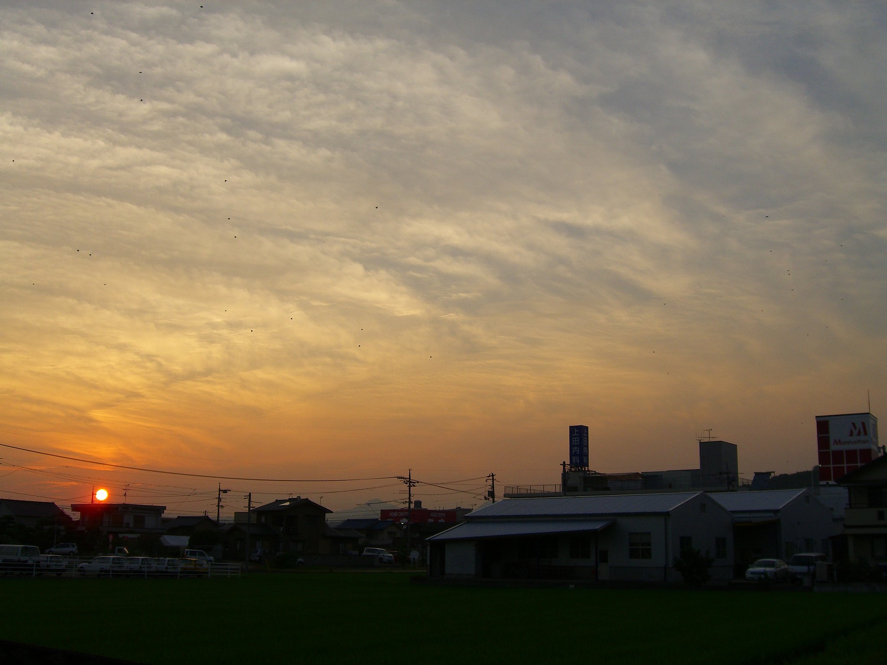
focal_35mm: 38
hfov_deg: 49.0
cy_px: 332
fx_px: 974
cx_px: 444
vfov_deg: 37.7
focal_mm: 7.9
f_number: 4
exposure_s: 1/400
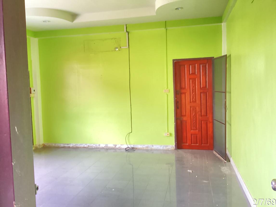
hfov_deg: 58.4
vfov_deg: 45.4
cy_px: 104
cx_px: 138
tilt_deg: -3.5
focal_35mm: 31
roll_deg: +3.1
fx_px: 247
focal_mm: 3.3
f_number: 2.4
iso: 800
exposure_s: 1/17
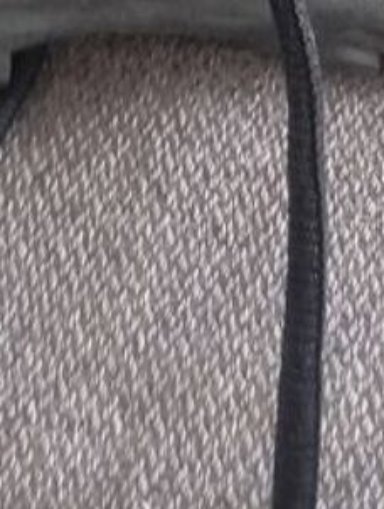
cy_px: -499
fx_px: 1812
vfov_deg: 13.7
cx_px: 168
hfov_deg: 12.1
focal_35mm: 123
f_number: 1.8
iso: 1628
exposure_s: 1/20
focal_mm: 4.22
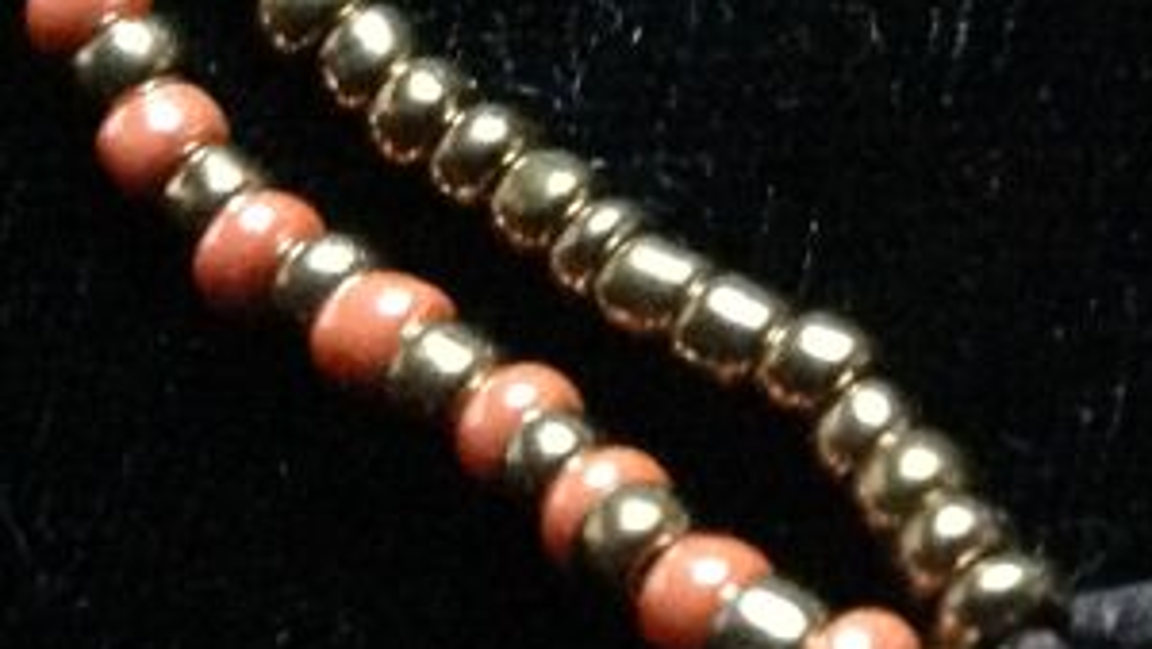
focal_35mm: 127
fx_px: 3881
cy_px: -324
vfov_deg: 9.3
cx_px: 1582
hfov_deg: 15.9
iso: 800
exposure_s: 1/15
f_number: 2.4
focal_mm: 4.28
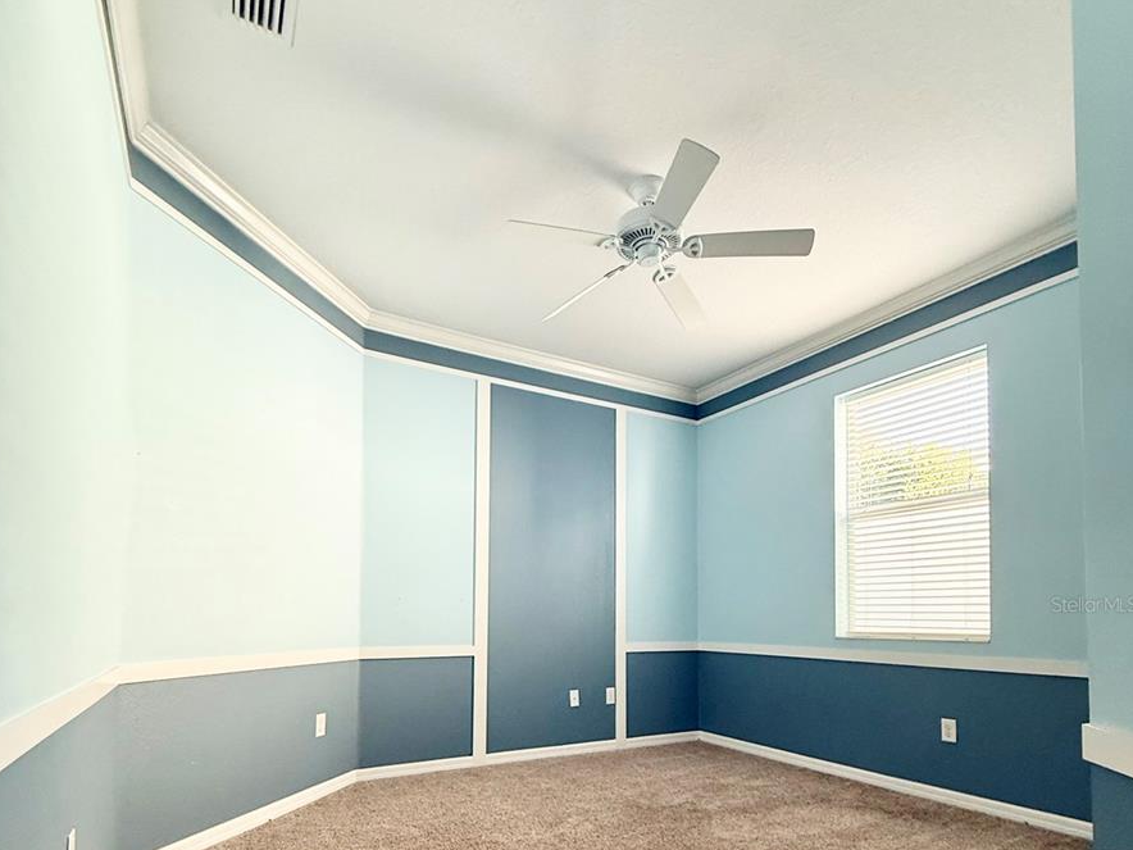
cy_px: 604
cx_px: 565
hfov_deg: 84.7
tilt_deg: +1.5
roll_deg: -1.0
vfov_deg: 65.7
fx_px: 622
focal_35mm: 19
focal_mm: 2.22
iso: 250
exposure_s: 1/60
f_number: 2.2
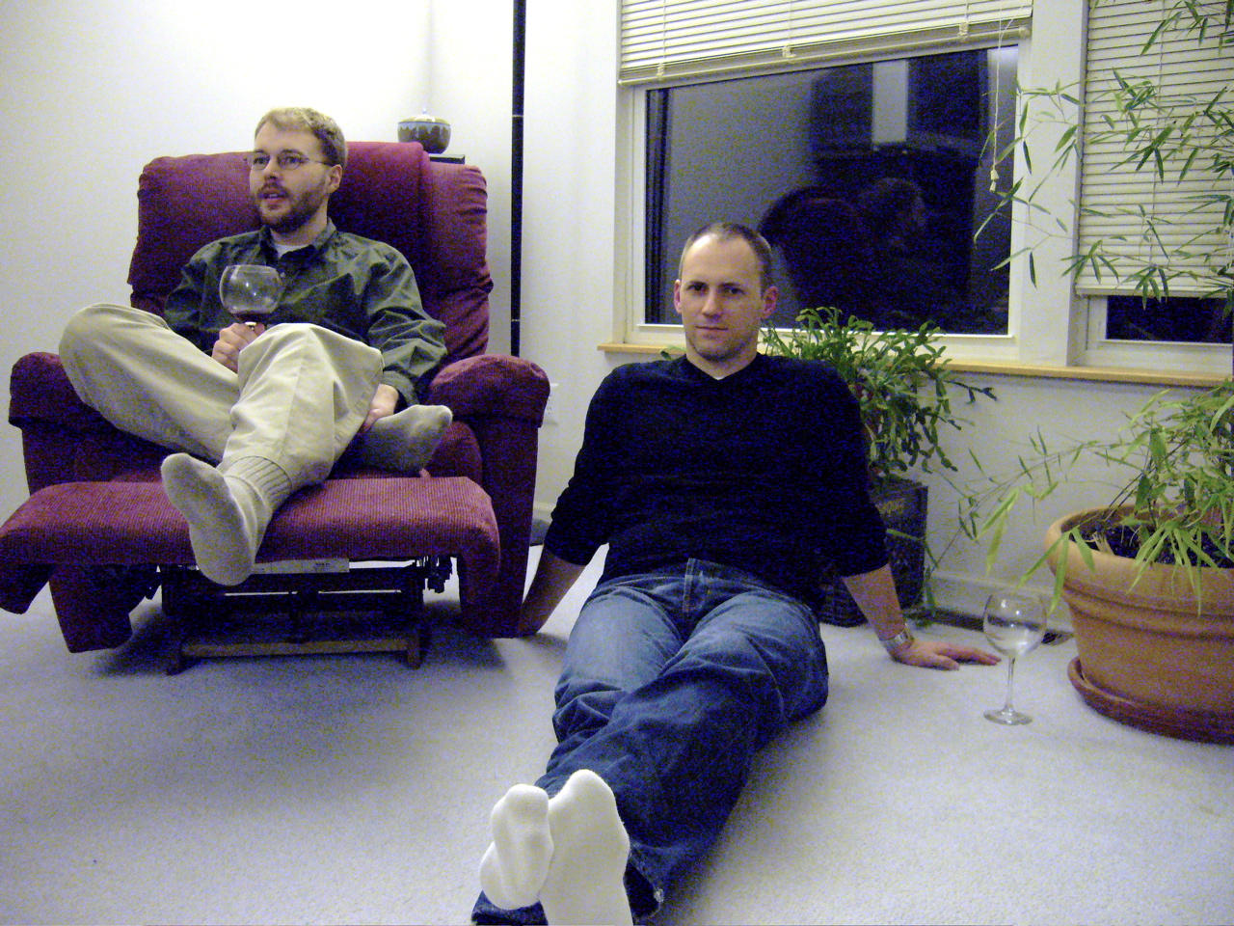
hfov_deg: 52.6
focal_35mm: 35
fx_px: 1248
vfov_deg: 40.7
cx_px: 617
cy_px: 463
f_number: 2.8
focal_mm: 5.8
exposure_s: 1/8
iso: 200
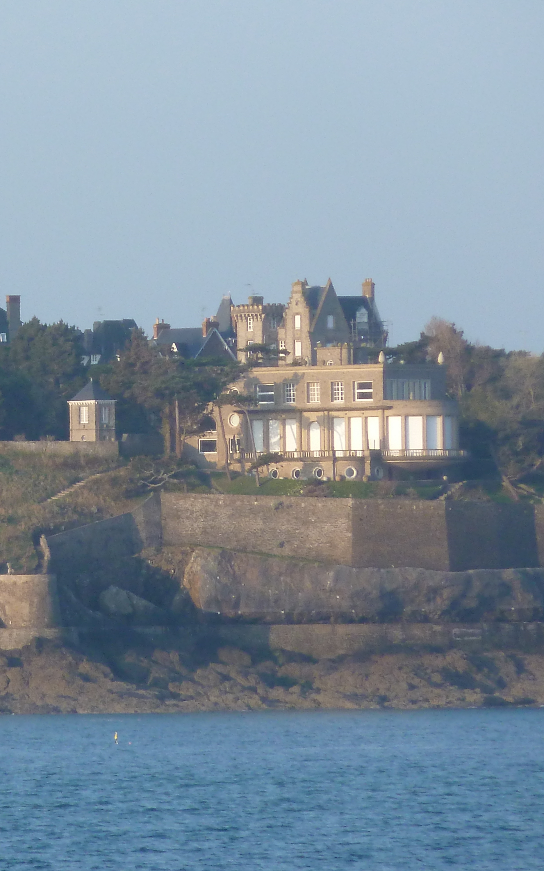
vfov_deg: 3.7
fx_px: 13404
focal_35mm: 565
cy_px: 436
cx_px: -13
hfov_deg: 2.3
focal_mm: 49.2
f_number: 4.9
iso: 160
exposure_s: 1/320
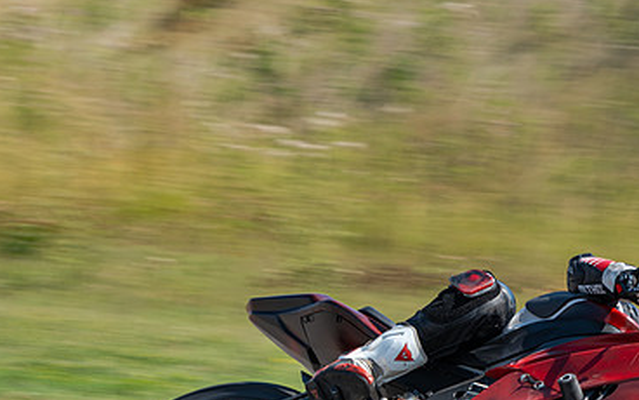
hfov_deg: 5.7
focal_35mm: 370
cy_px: 354
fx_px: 6443
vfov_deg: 3.5
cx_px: 554
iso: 160
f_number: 13
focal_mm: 200
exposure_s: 1/200
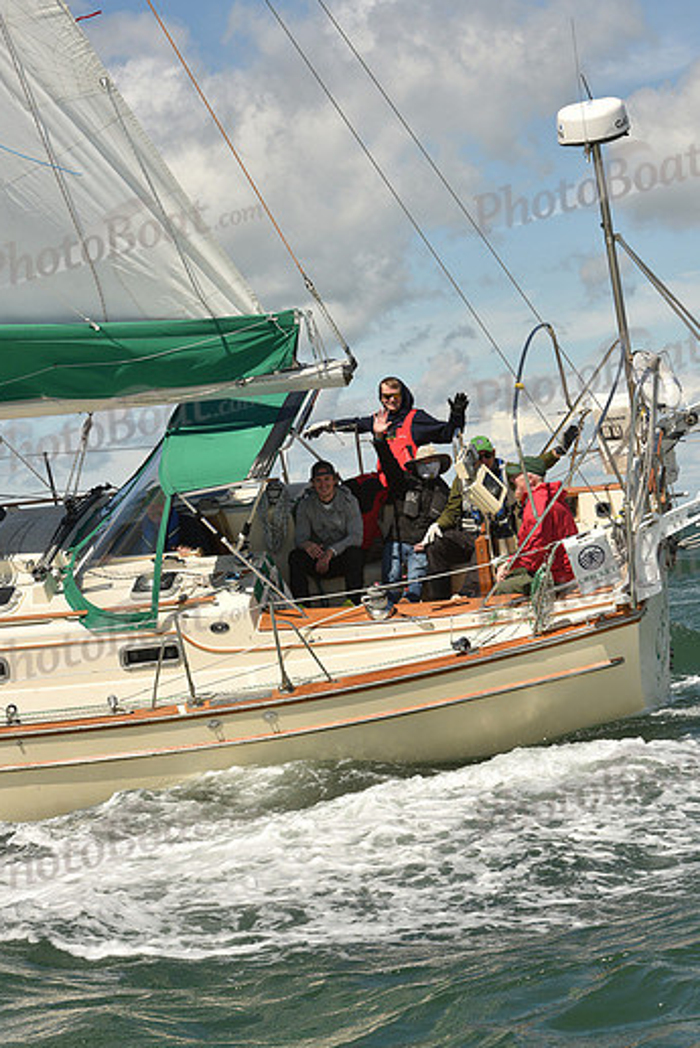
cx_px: 368
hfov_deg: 14.9
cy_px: 505
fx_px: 2681
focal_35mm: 92
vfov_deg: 22.1
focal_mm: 82
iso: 320
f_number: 11
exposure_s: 1/800
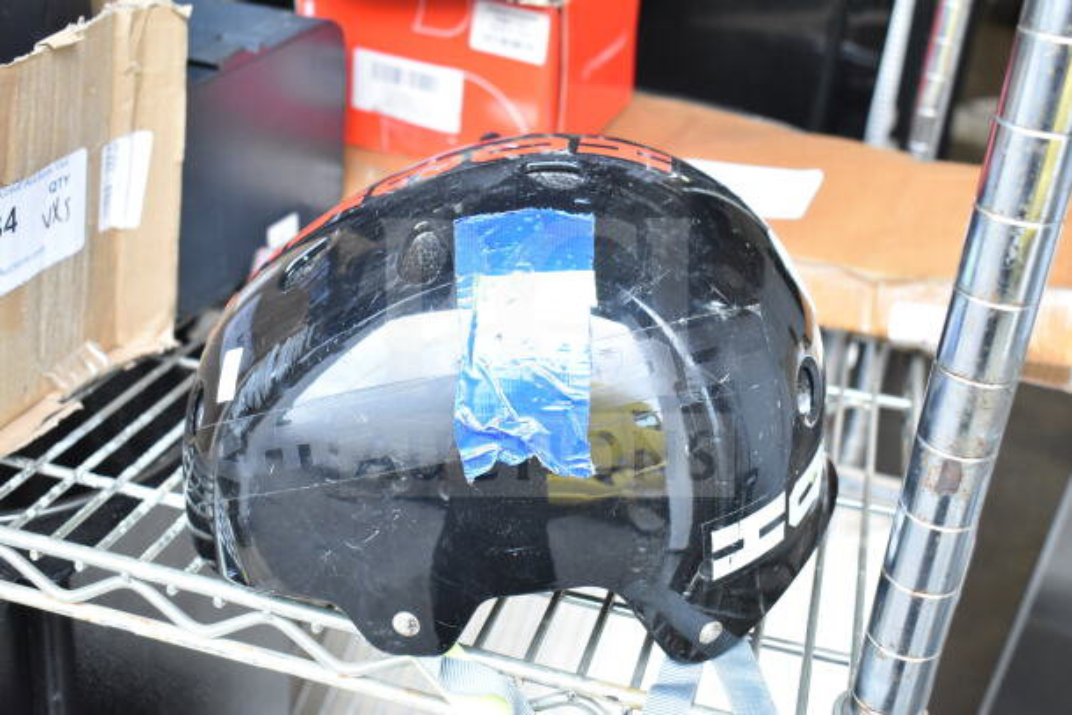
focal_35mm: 44
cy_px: 358
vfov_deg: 30.9
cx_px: 536
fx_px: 1296
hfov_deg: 45.0
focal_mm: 29
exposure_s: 1/100
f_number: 5
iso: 1600
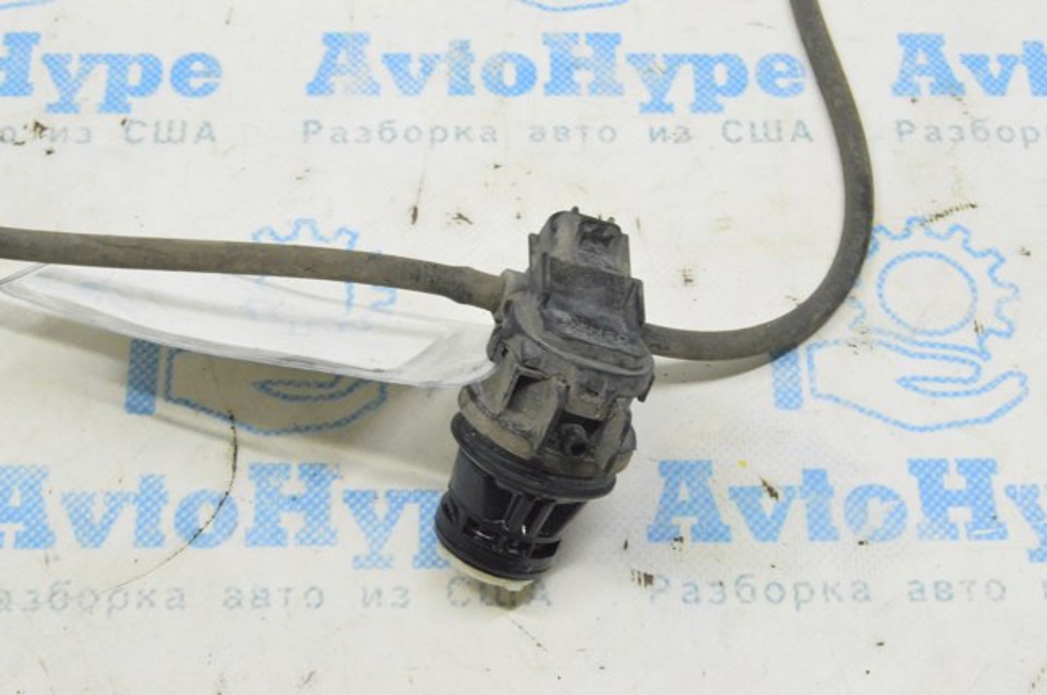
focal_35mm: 68
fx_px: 1961
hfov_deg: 29.9
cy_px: 348
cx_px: 524
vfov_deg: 20.1
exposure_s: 1/15
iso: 6400
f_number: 20
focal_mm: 45
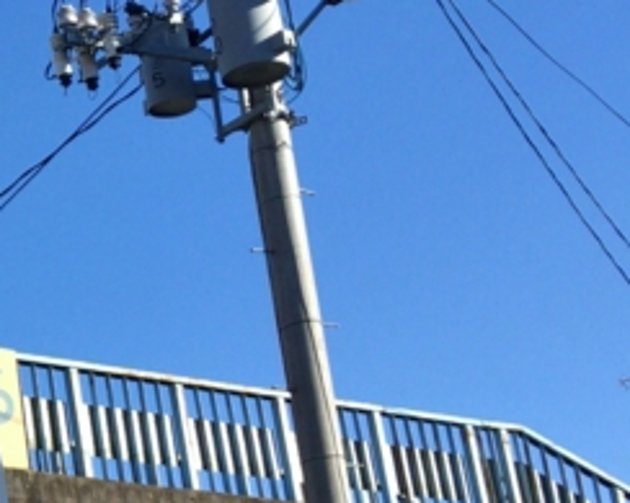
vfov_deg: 12.9
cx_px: -519
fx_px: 2218
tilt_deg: +21.7
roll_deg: +2.2
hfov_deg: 14.2
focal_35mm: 119
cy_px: 304
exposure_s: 1/680
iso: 25
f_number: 2.2
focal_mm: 4.15
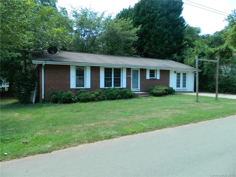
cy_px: 88
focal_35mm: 25
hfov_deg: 69.4
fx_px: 170
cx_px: 118
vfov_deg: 54.9
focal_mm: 4.5
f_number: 3.1
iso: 80
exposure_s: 1/160
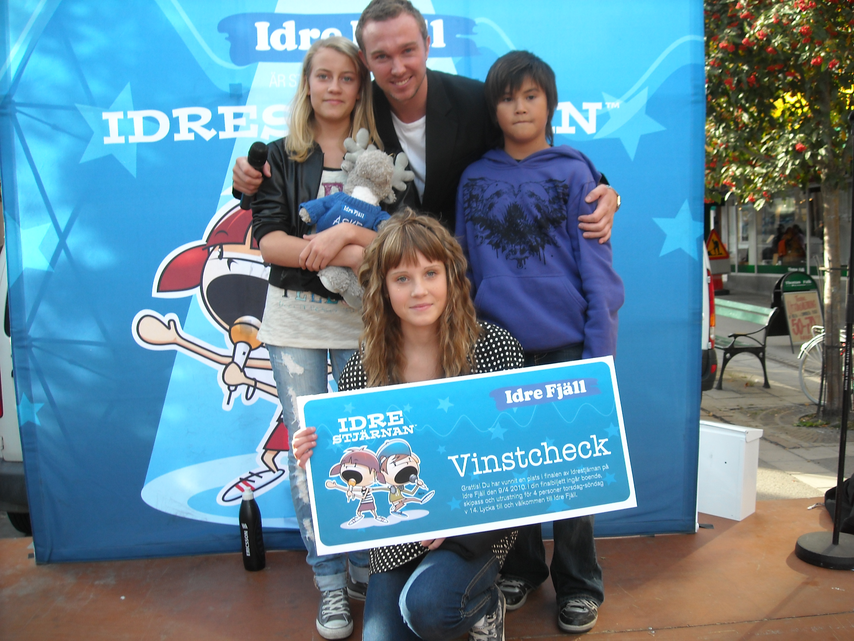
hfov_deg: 52.6
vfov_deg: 40.7
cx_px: 427
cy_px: 320
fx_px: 863
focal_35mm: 35
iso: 64
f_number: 2.8
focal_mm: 5.7
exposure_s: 1/129
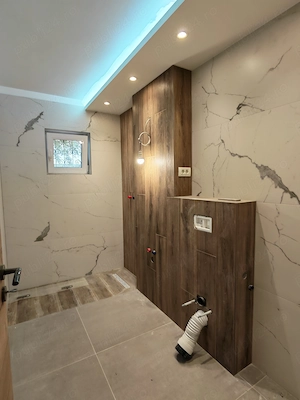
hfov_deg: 71.6
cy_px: 200
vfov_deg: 87.8
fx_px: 208
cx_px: 150
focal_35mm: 18
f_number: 2
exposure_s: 1/33
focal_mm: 1.82
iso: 160
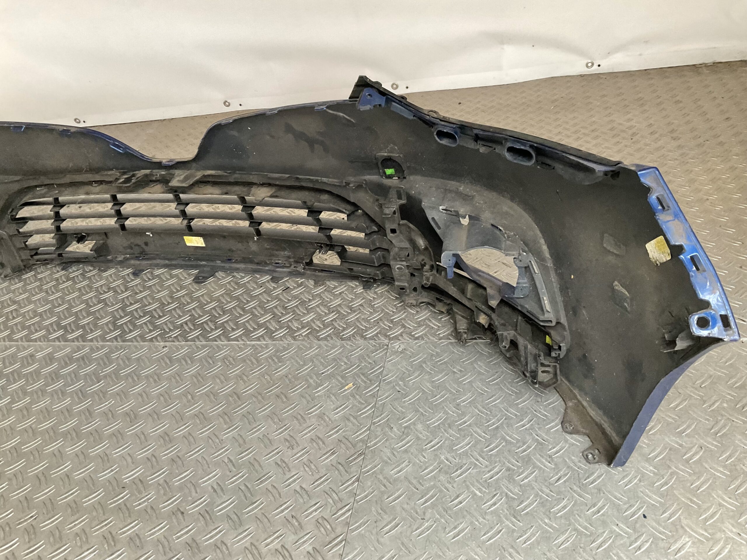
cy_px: 280
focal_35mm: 29
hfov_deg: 61.7
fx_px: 626
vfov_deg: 48.2
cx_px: 374
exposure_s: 1/60
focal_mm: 3
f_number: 1.8
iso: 160
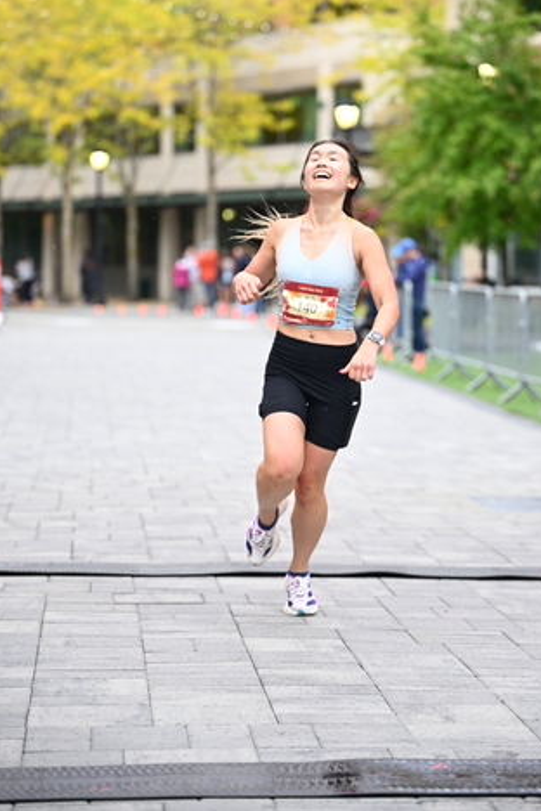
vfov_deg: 16.9
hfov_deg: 11.3
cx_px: 313
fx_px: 2727
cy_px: 338
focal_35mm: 121
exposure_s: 1/1250
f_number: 2.8
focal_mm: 103
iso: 1250
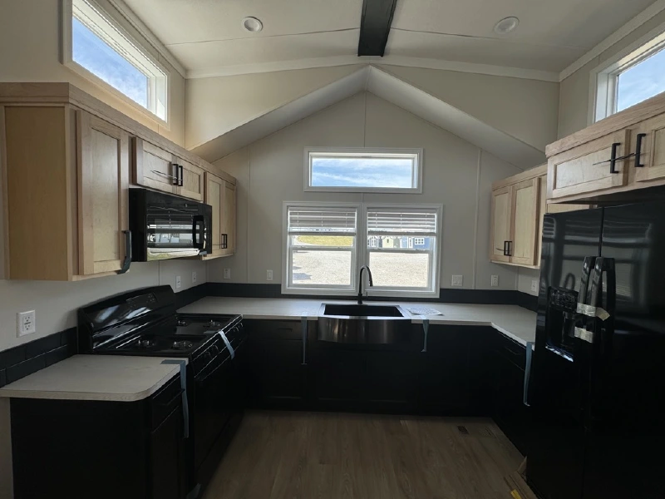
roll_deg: +0.5
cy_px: 250
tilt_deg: -0.2
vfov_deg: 85.7
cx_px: 332
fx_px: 269
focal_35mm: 14
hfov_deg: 102.1
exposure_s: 1/172
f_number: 2.2
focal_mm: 2.22
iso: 40
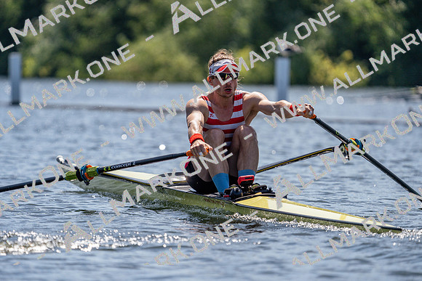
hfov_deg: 5.0
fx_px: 4819
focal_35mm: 411
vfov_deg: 3.3
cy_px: 140
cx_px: 211
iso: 200
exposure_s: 1/2000
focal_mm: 411
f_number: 6.3
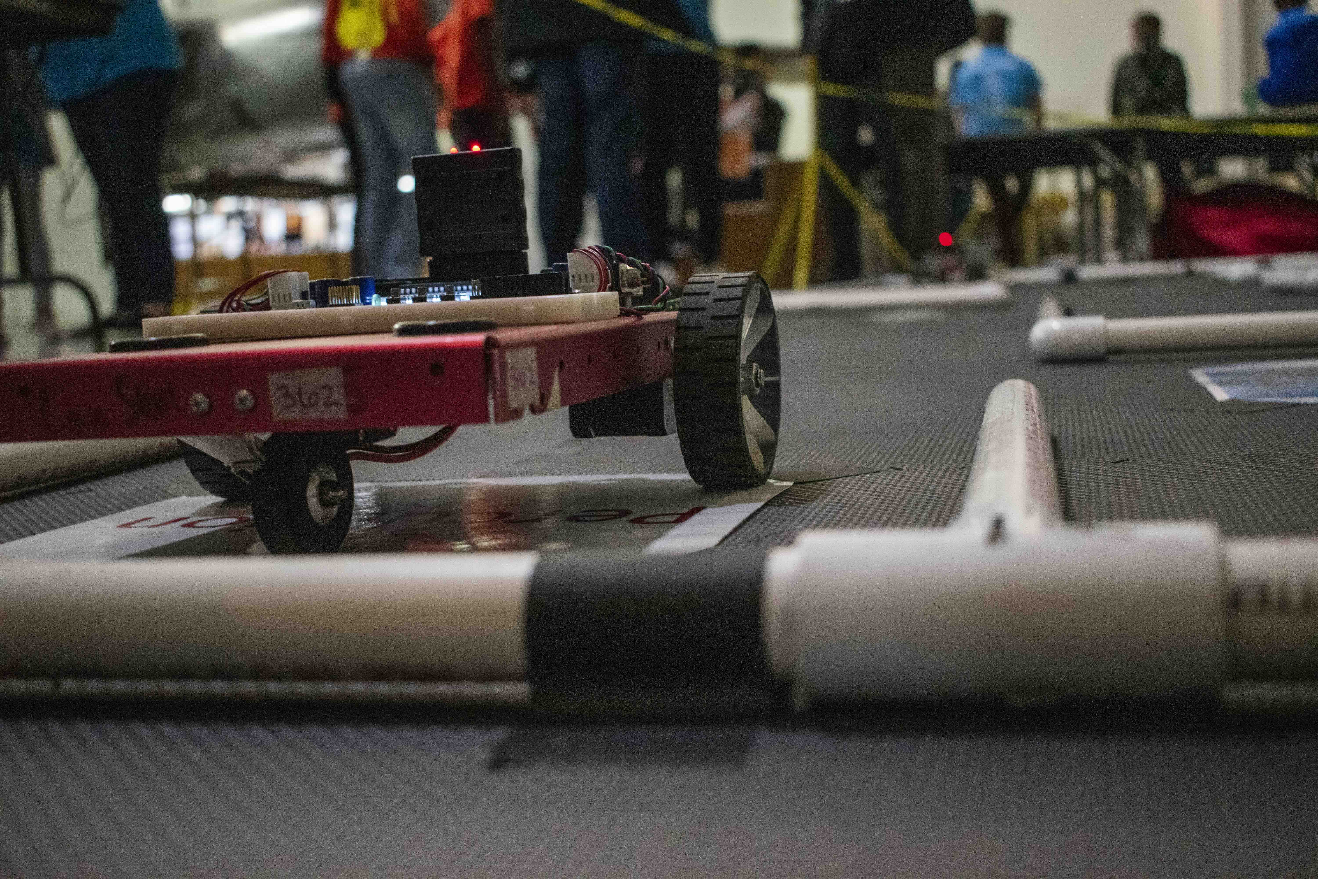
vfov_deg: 31.9
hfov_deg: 46.4
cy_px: 440
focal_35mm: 42
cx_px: 659
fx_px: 1538
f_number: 4.2
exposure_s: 1/125
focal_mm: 28
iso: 4000
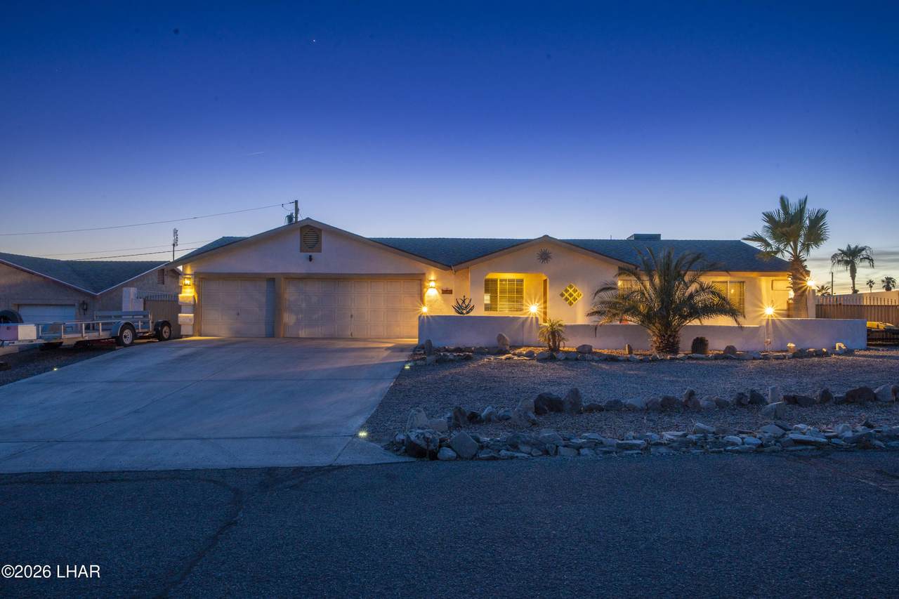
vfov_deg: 52.5
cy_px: 300
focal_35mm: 24
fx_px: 607
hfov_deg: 73.0
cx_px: 450
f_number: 14
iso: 320
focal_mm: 24
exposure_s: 2.5
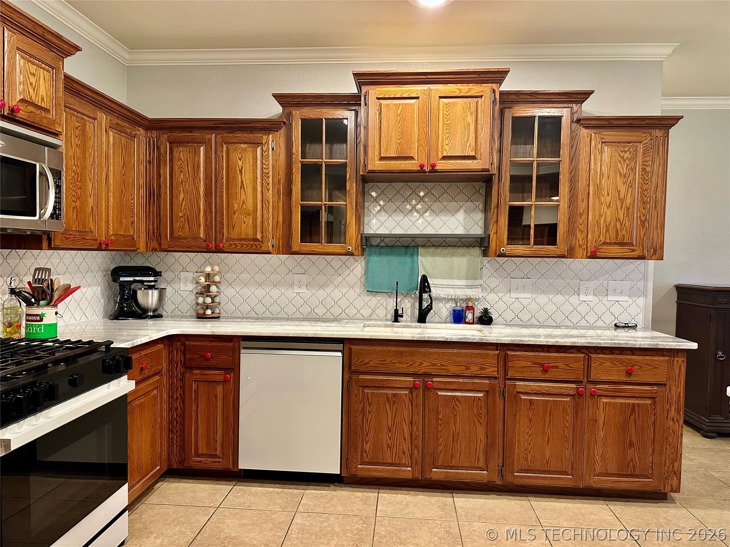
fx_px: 506
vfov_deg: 56.8
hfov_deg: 71.6
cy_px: 274
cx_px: 365
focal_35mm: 24
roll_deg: -0.8
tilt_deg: -2.9
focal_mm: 6.86
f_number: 1.78
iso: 400
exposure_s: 1/60
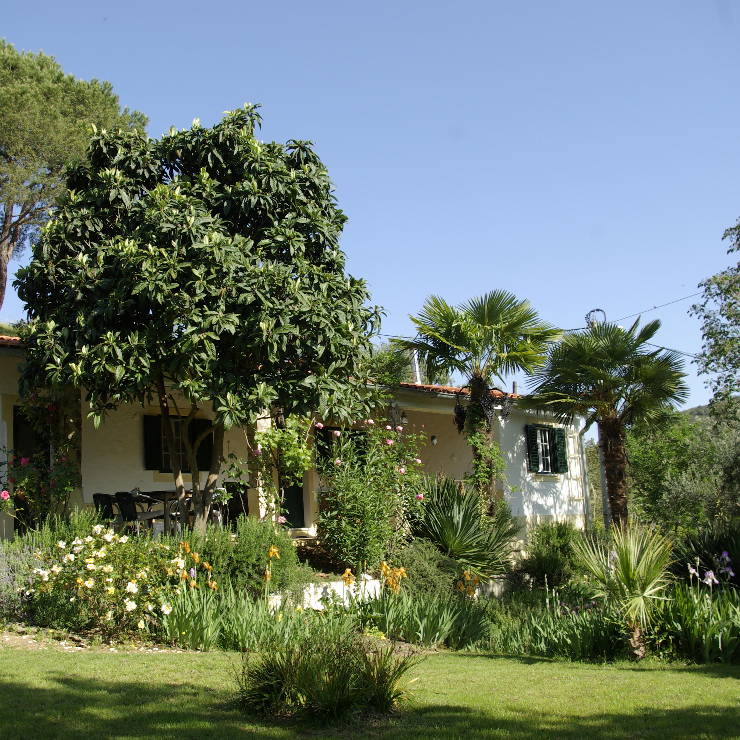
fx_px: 983
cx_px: 304
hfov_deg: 41.1
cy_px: 372
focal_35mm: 41
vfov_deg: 41.3
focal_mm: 21
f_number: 6.7
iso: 100
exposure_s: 1/180
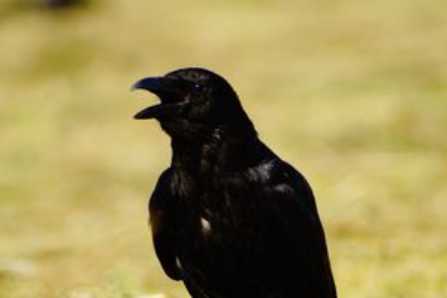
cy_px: 220
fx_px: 8910
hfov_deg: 2.9
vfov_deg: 1.9
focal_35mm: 718
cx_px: 223
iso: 125
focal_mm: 280
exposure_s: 1/500
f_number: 5.6
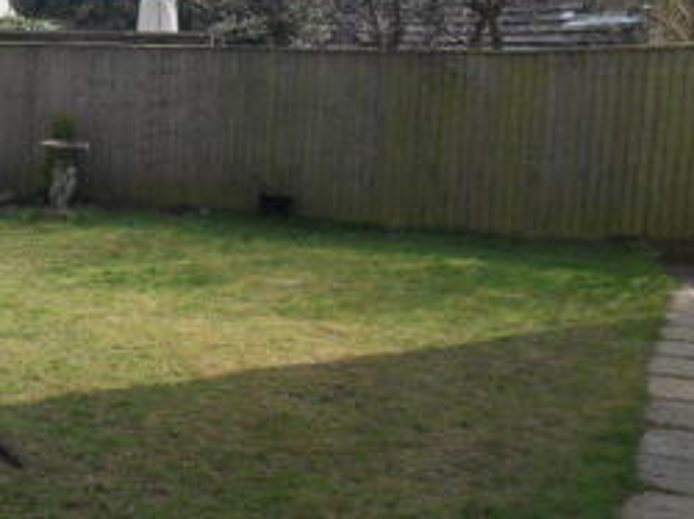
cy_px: 193
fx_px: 1122
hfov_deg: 31.9
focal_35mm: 56
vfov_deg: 26.0
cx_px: 10
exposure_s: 1/125
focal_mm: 4.2
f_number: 7.5
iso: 80
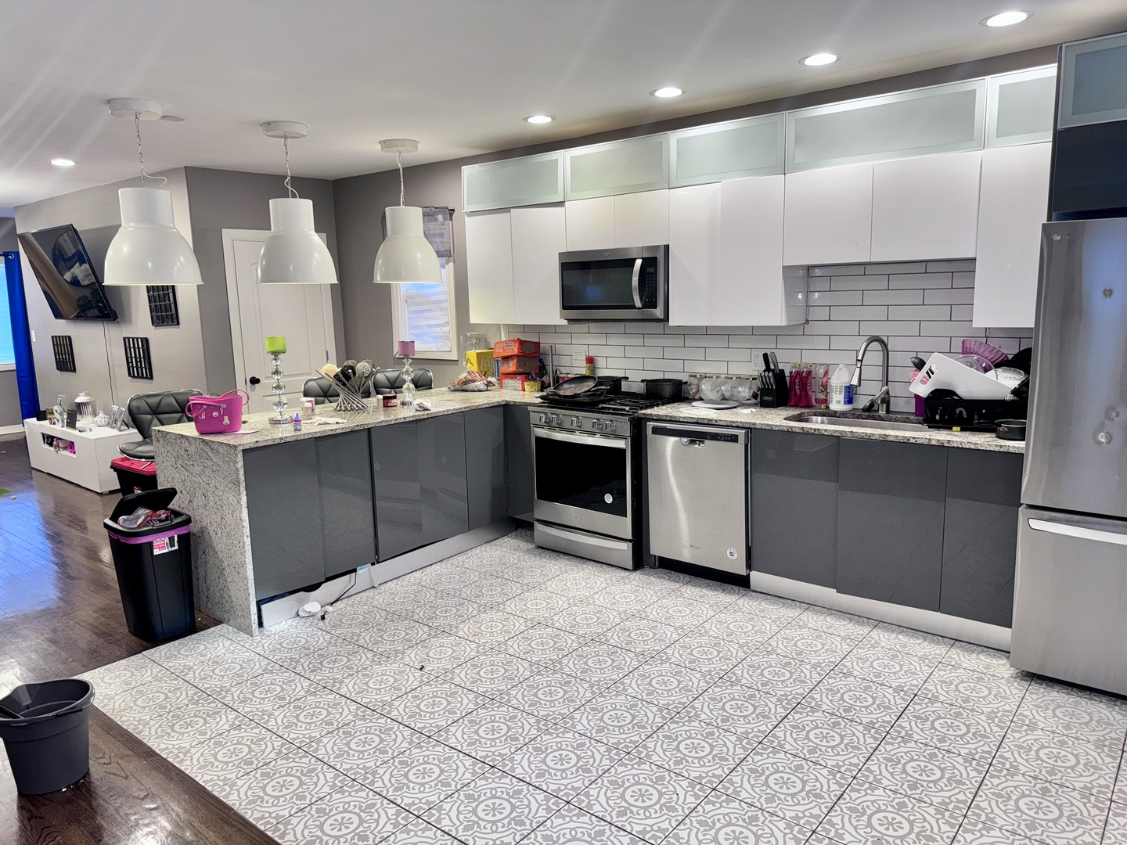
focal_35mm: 24
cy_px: 422
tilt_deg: -11.2
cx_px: 564
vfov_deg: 56.8
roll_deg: +1.8
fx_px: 781
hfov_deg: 71.6
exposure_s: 1/25
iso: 64
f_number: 1.78
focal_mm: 6.76
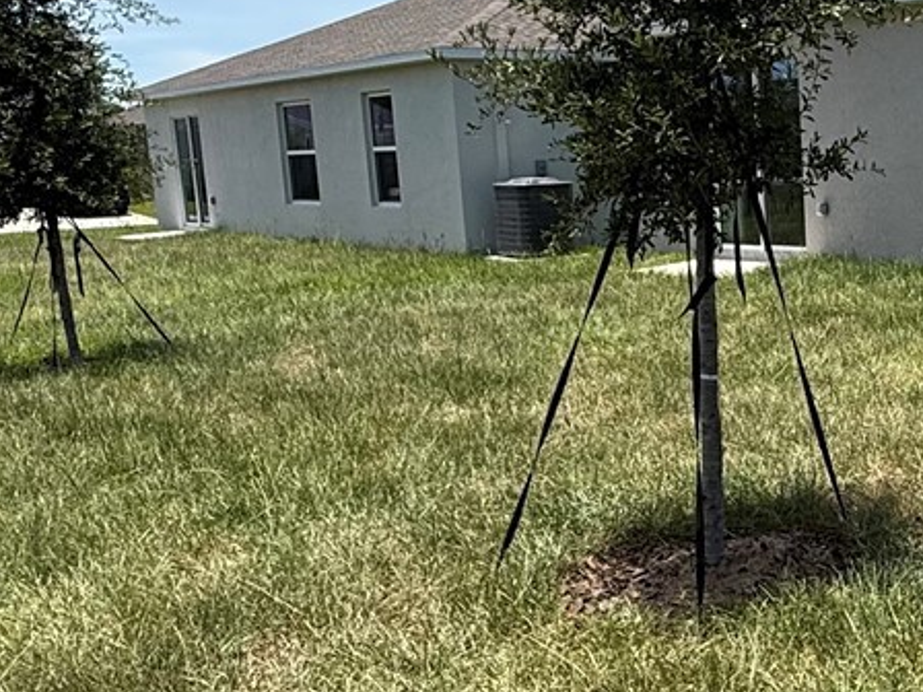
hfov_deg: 35.0
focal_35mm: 50
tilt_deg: -7.5
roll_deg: +1.5
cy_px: 348
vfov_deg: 29.1
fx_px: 1333
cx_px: 904
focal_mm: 2.22
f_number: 2.2
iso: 50
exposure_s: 1/1534
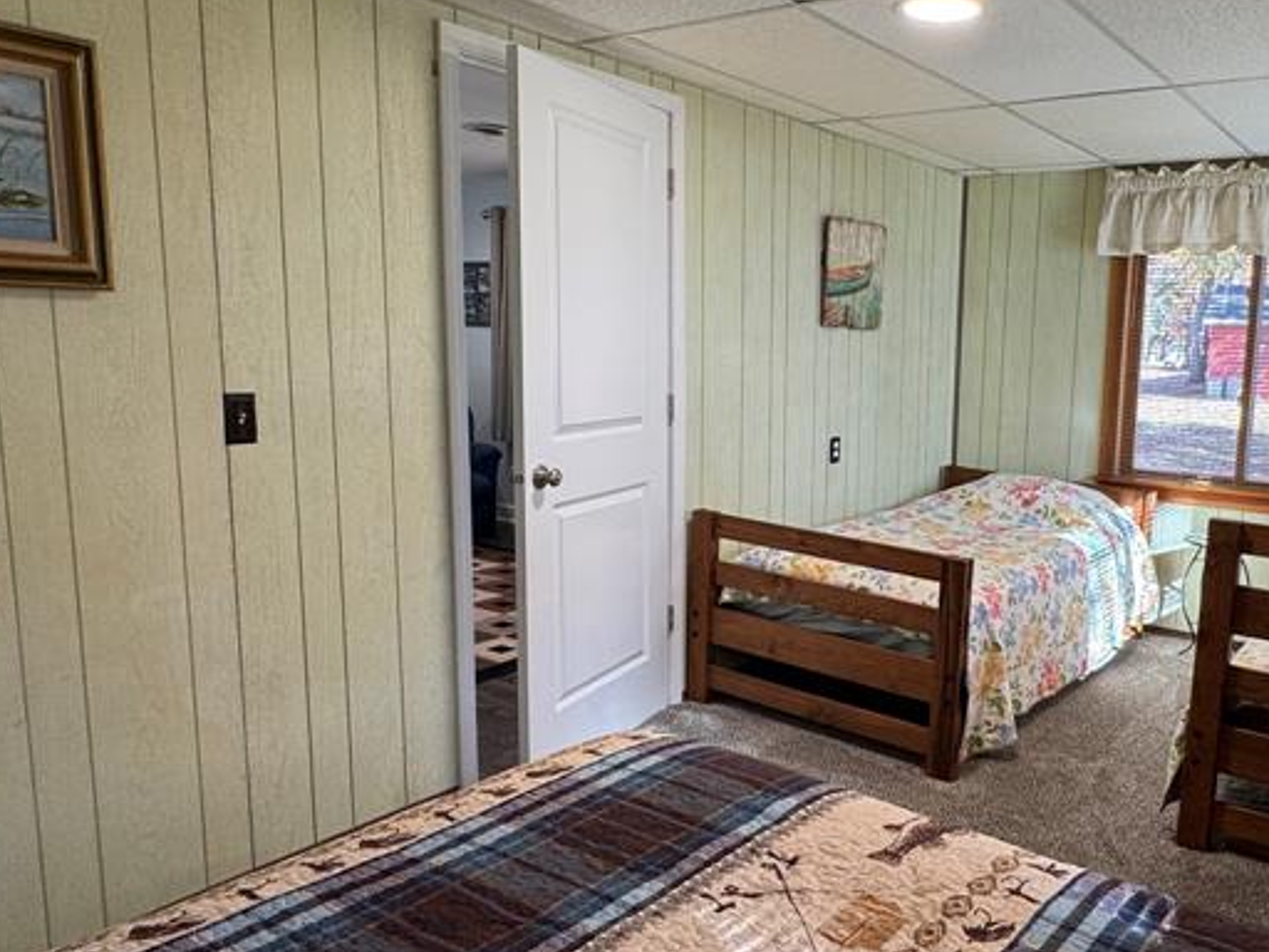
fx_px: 1026
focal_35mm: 28
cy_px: 486
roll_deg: -2.4
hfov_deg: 62.0
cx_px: 840
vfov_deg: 49.7
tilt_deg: -8.6
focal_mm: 2.22
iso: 160
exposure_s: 1/120
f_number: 2.2
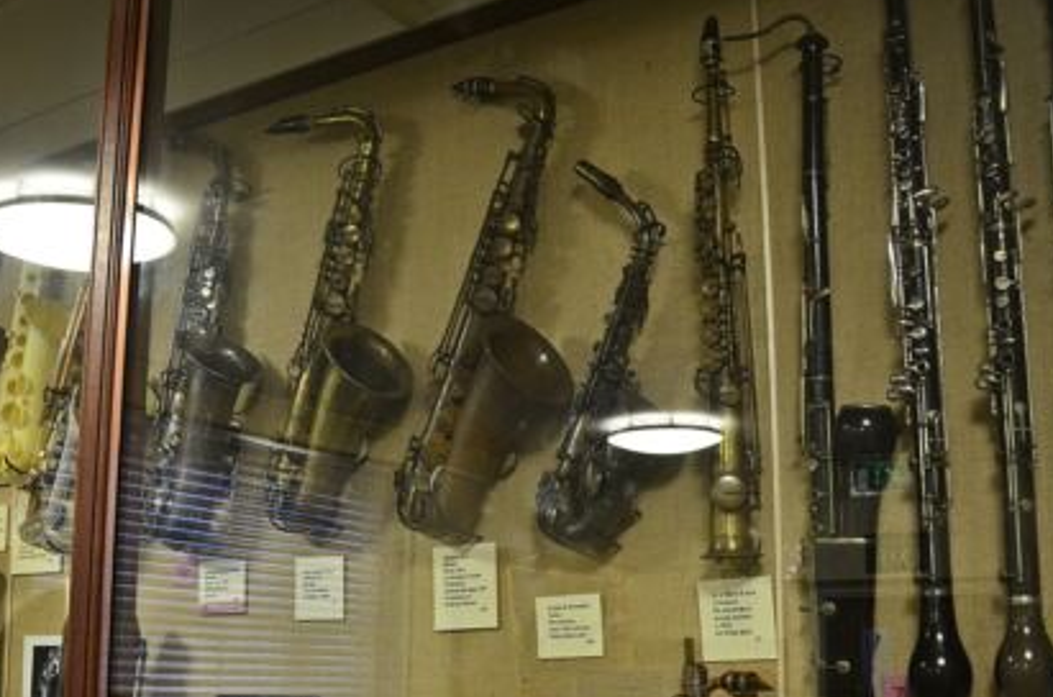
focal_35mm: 42
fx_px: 1226
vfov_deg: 31.5
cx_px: 392
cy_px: 460
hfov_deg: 46.1
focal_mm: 18
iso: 800
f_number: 4.5
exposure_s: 1/20
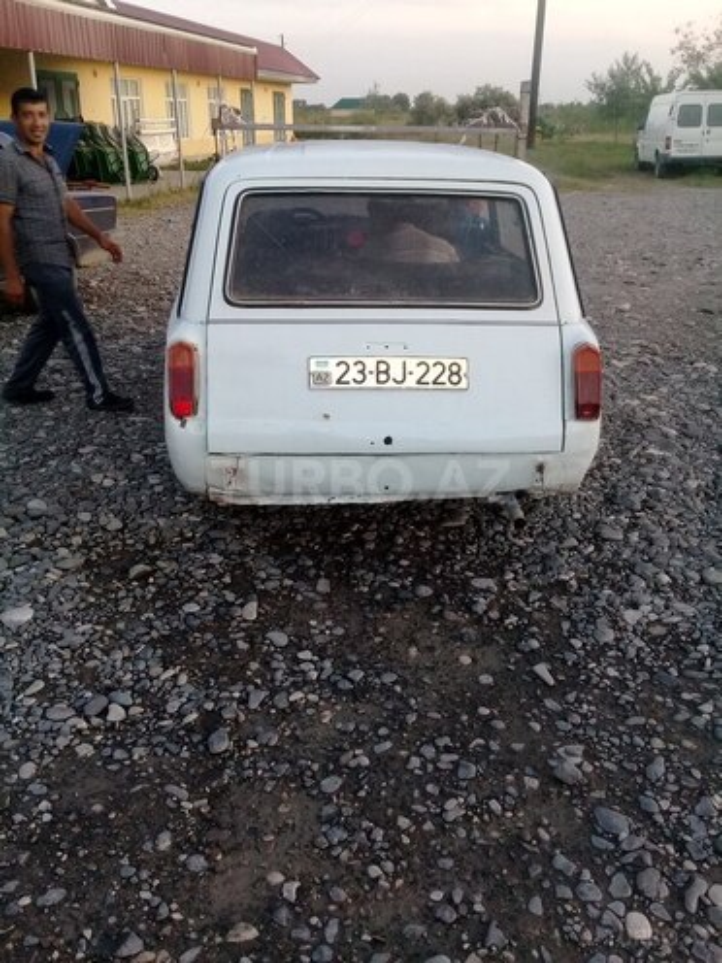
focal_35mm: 31
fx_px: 862
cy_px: 482
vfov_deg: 58.4
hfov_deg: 45.4
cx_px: 361
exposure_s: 1/50
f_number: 2.2
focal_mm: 3.3
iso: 64
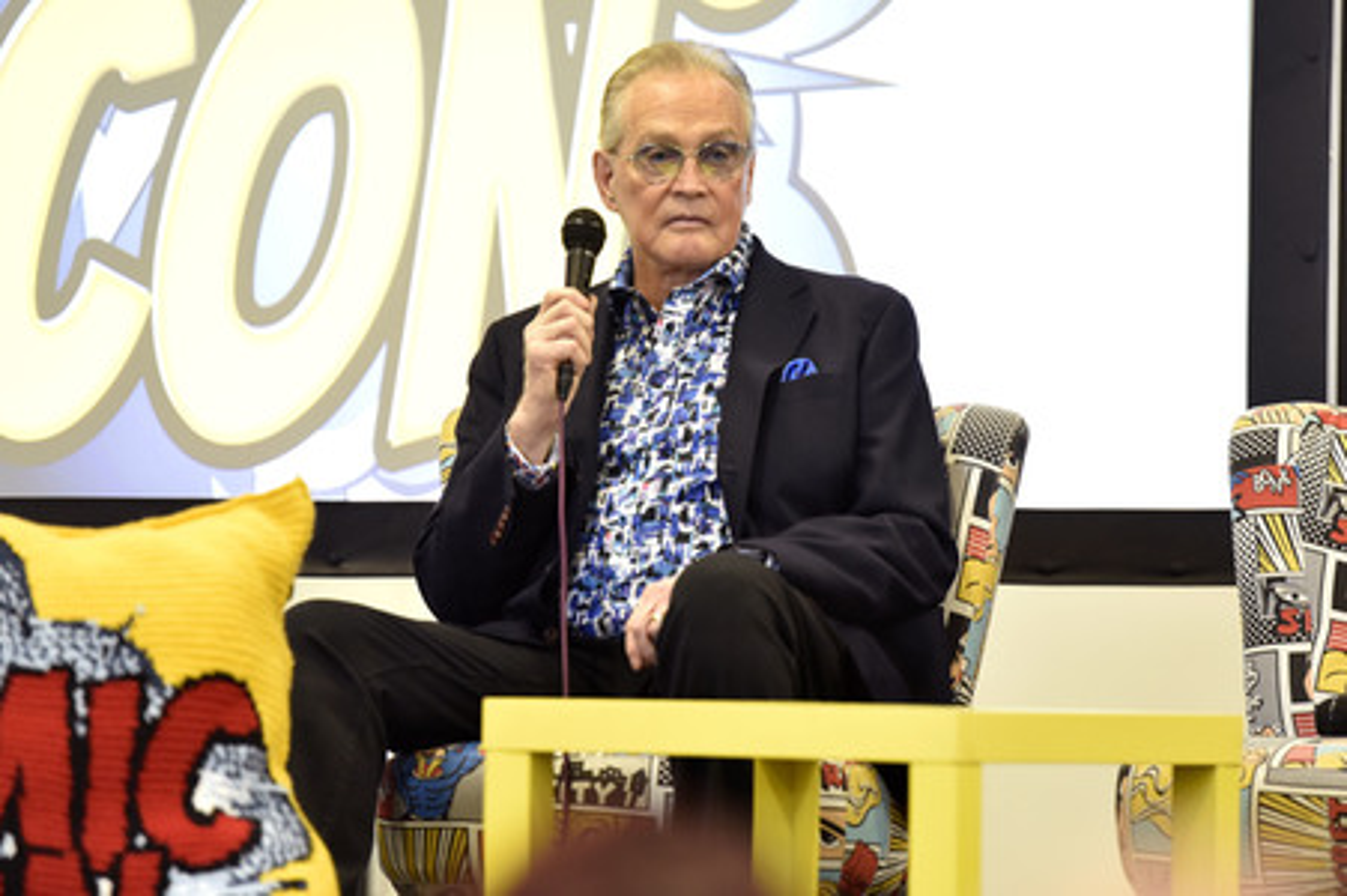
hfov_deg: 10.8
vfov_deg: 7.2
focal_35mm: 190
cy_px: 448
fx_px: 7104
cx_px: 674
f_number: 3.5
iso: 4500
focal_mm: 190
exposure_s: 1/100
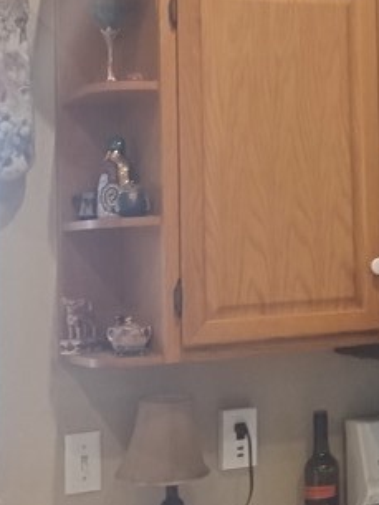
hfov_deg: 16.6
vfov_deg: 23.0
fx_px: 1225
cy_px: 119
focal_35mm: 84
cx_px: 497
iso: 197
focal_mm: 4.71
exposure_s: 1/24
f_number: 1.7
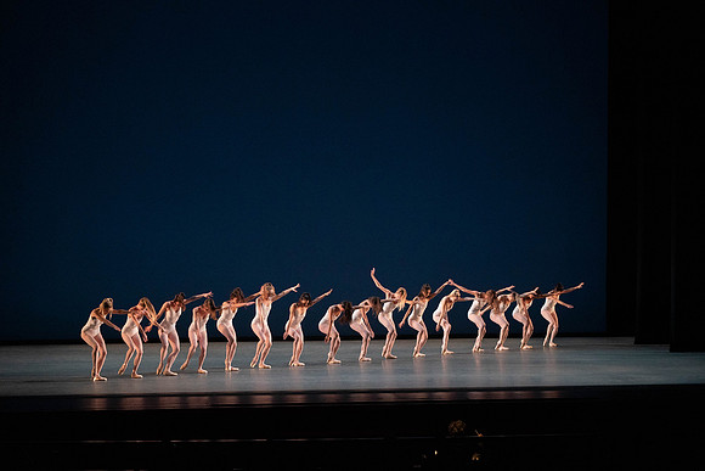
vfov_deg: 13.7
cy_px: 236
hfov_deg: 20.4
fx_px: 1959
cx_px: 352
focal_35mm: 100
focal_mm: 100
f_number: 6.3
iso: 5000
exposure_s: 1/400
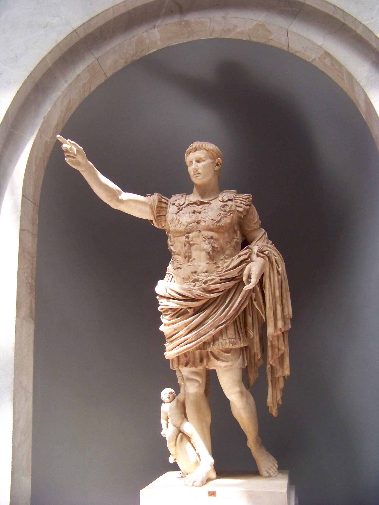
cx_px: 190
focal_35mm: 36
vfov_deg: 51.4
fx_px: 526
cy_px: 252
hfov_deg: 39.7
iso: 400
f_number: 2.8
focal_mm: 5.85
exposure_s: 1/640
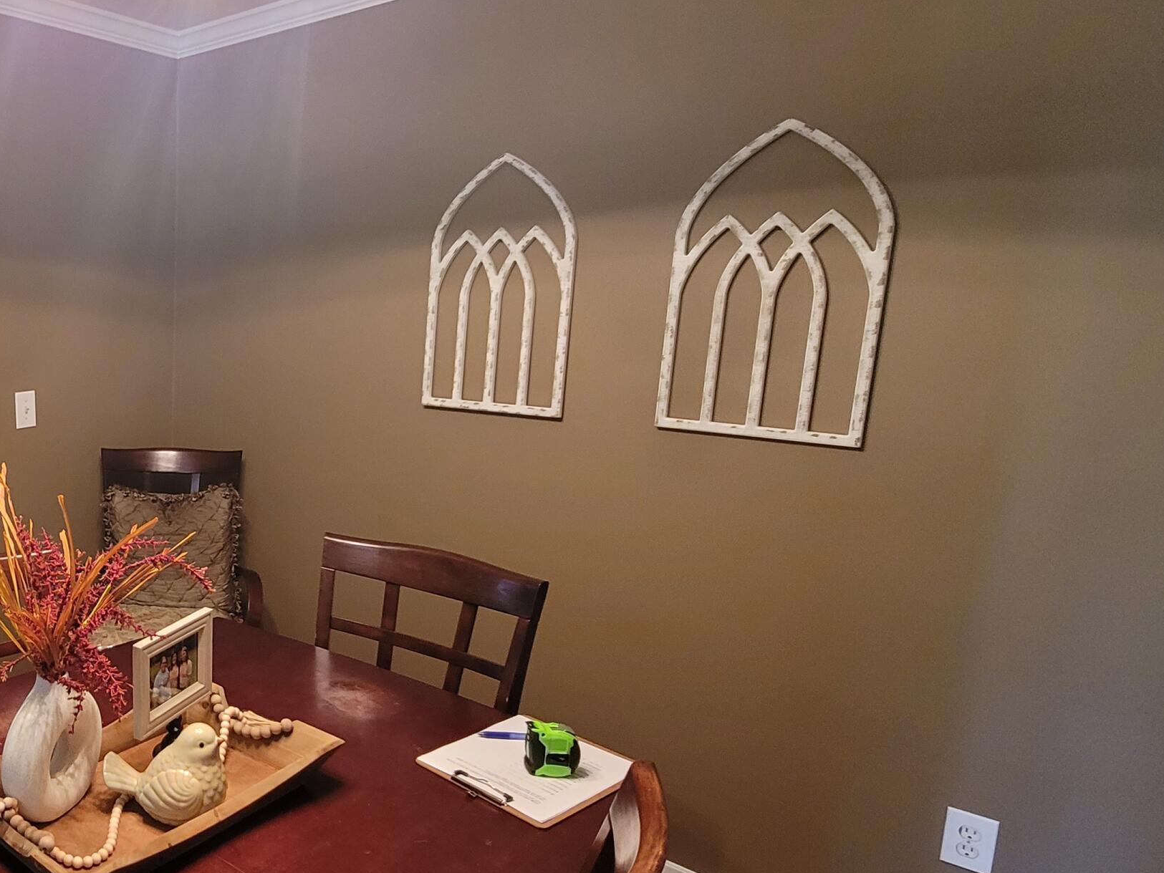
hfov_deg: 61.1
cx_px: 128
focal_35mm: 24
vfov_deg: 56.8
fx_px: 807
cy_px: 443
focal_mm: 2.2
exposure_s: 1/40
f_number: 2.2
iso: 320
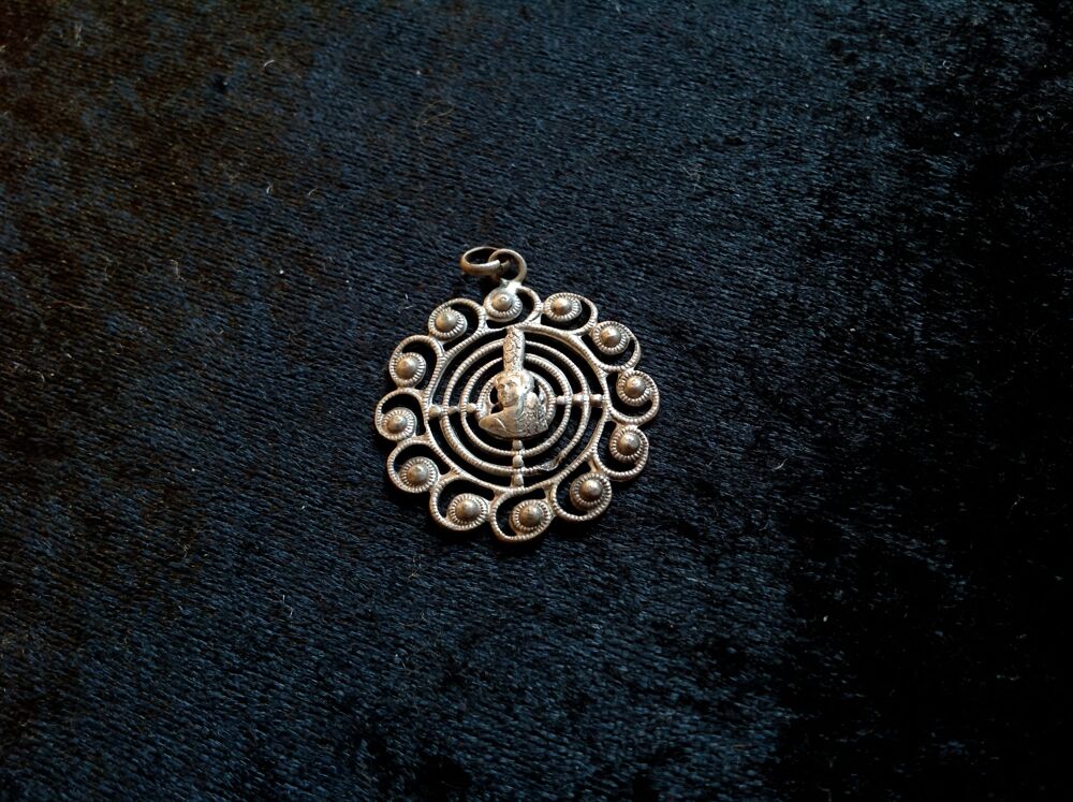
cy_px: 401
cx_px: 536
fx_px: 1083
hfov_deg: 52.7
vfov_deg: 40.6
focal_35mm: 35
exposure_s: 1/40
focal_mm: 4.28
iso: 64
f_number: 2.4
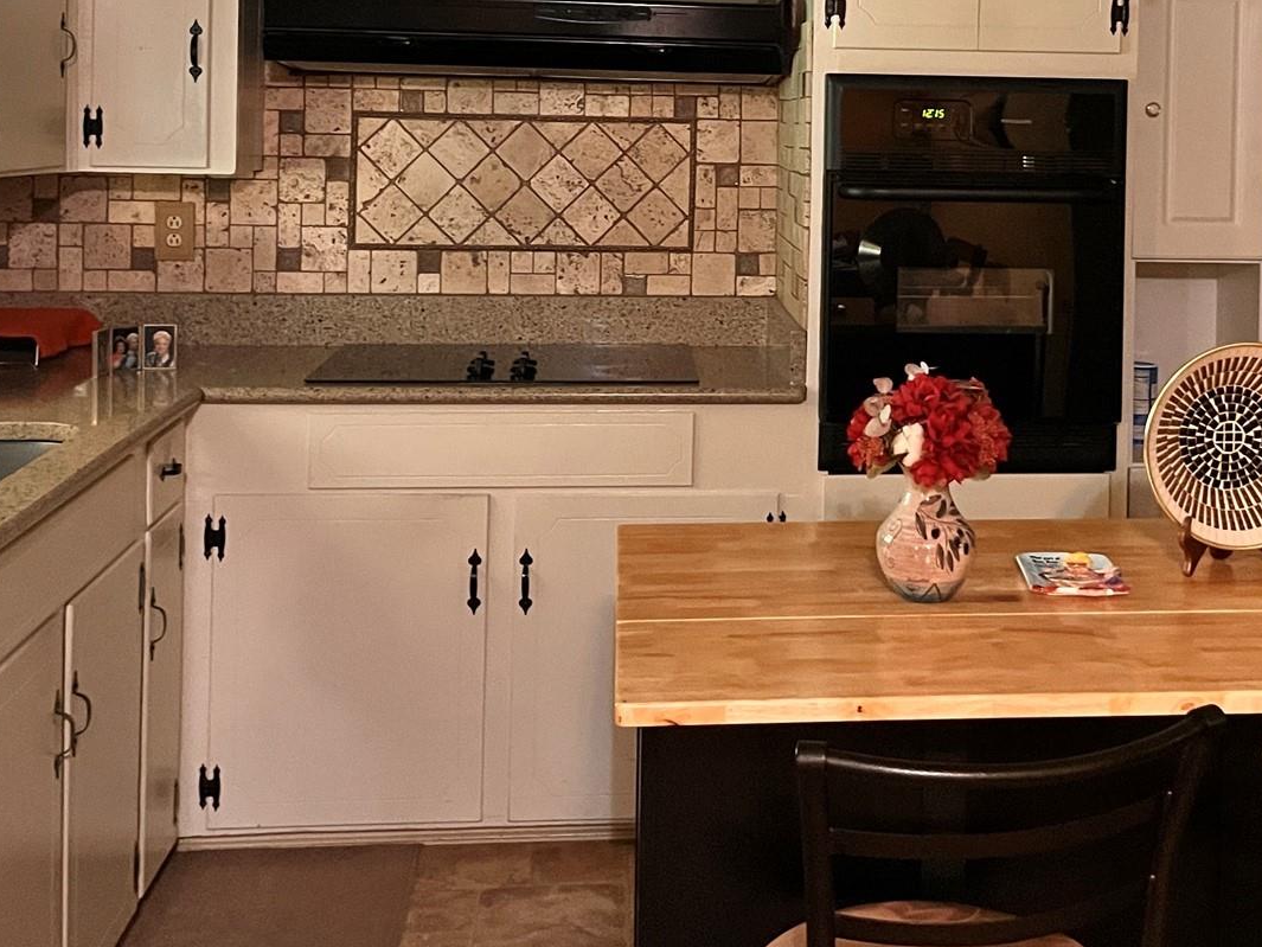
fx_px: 1823
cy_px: 151
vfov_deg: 28.3
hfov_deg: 37.7
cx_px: 856
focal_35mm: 50
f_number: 1.6
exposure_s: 1/30
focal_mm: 5.1
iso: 640
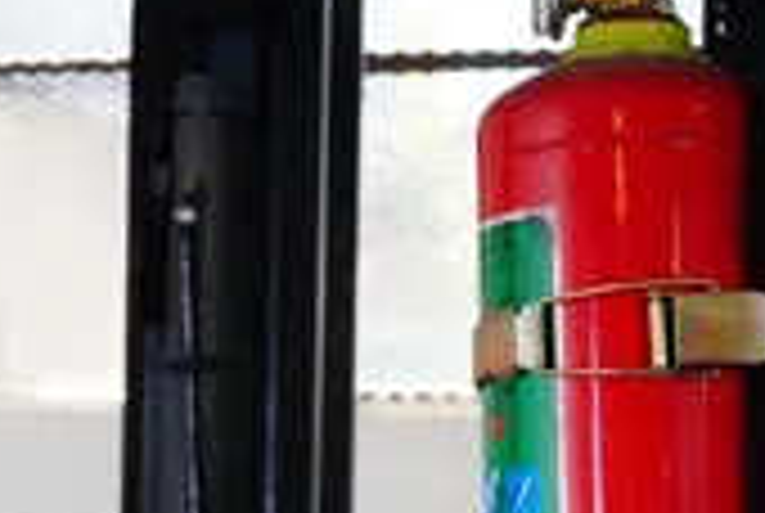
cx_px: 252
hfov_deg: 16.6
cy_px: 394
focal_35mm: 123
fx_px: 2622
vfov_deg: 11.1
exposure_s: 1/200
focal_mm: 35
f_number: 10
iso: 1250
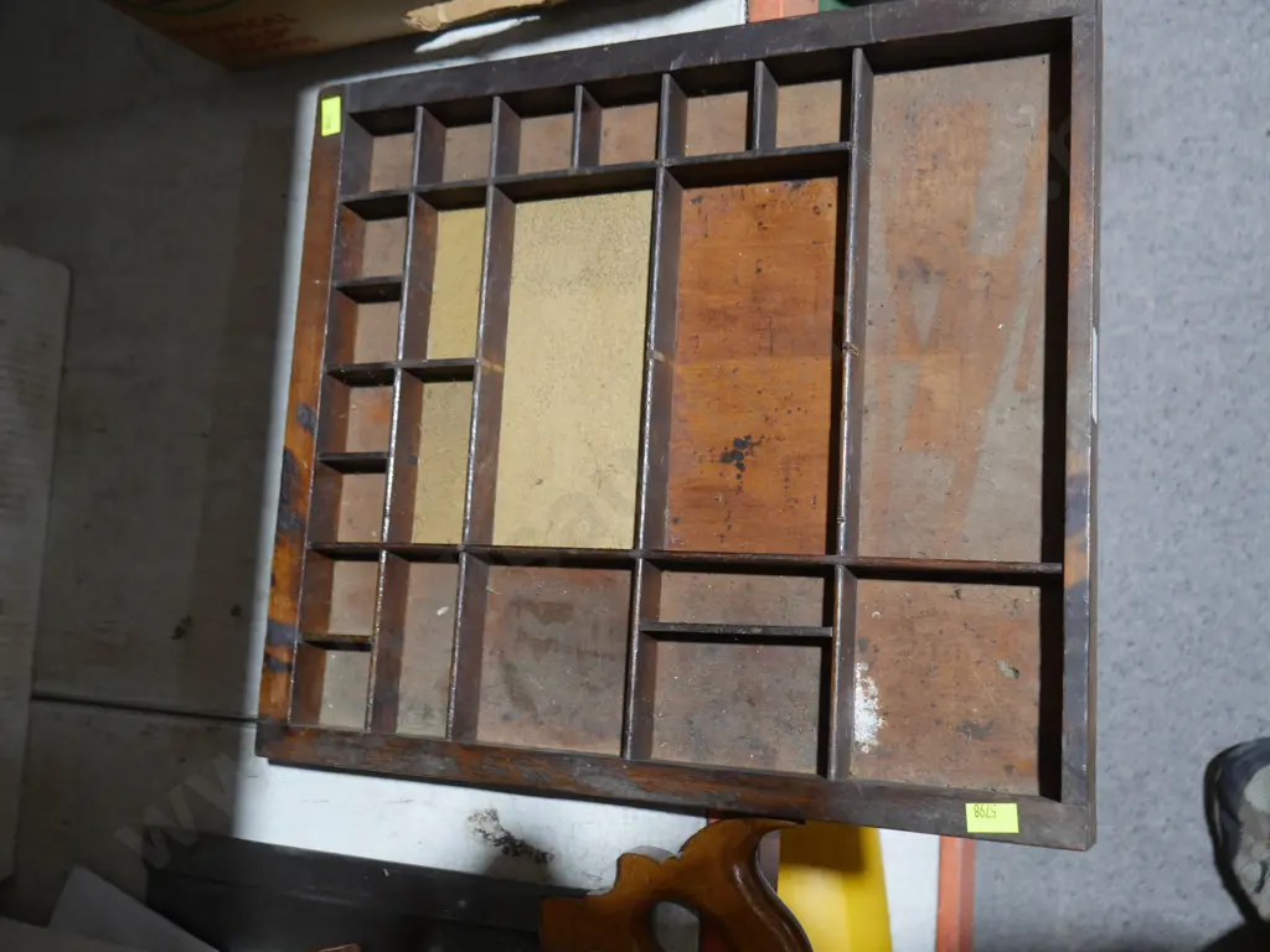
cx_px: 635
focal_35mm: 36
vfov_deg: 39.7
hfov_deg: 51.4
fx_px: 1321
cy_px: 476
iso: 640
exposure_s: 1/60
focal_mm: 18
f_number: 4
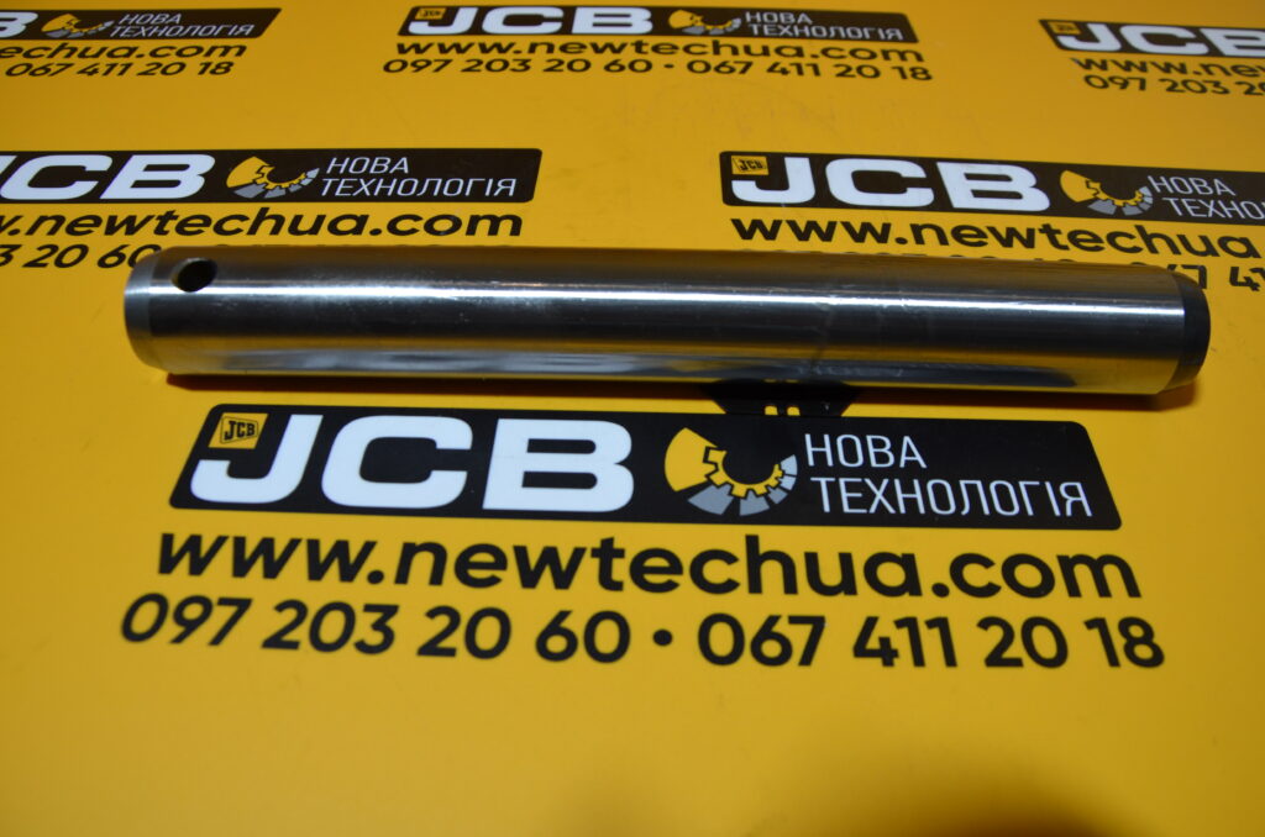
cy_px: 418
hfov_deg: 67.5
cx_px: 632
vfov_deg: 47.7
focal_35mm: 27
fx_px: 947
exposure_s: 1/125
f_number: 5.6
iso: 400
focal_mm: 18
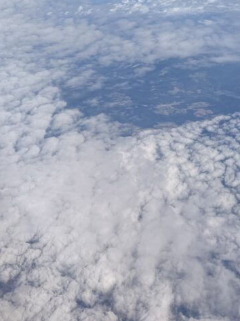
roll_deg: -0.2
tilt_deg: -5.8
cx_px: 149
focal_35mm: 52
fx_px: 481
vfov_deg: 32.7
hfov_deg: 27.9
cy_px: -25
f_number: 1.78
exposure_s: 1/8130
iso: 80
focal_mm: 6.76
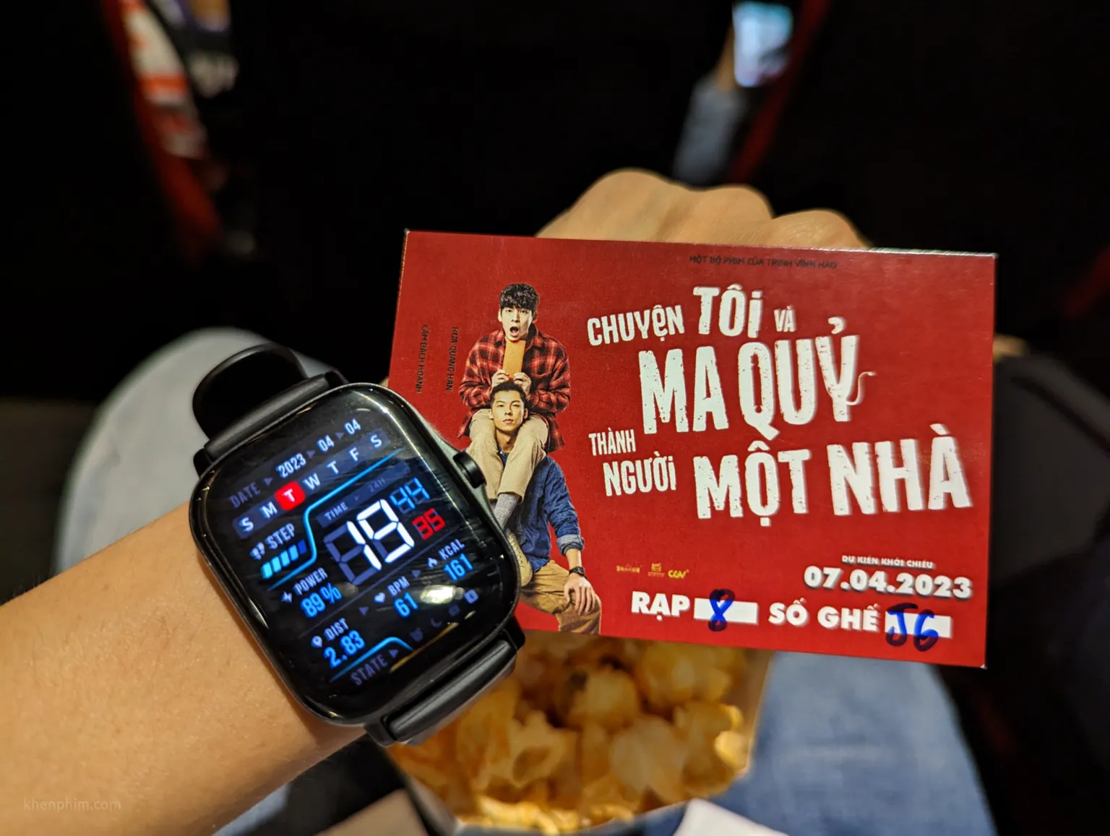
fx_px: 771
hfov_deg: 71.5
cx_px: 555
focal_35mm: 24
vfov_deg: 56.9
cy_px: 418
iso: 561
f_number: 1.85
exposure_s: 1/55.4
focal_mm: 6.81
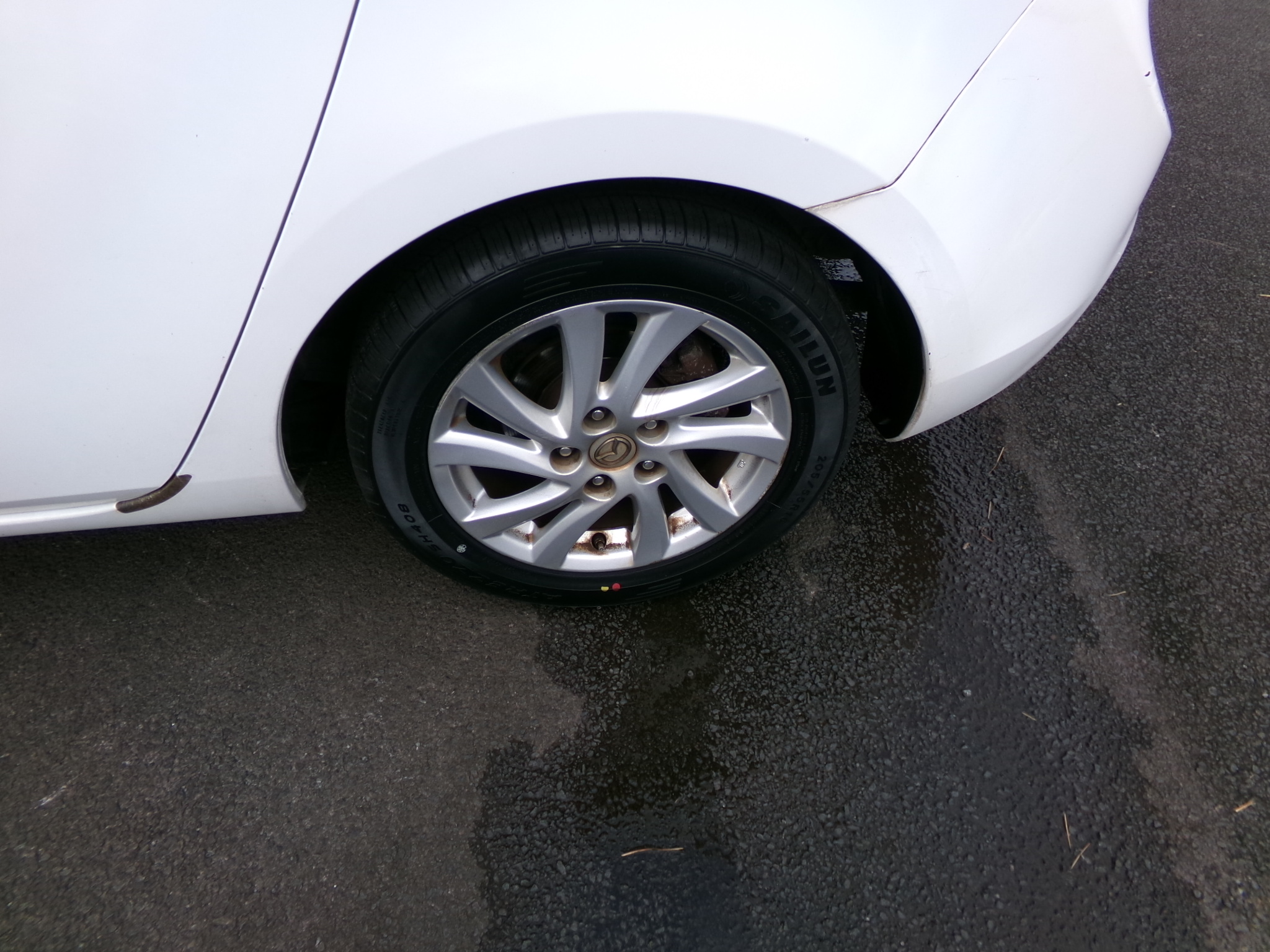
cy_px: 476
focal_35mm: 24
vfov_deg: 56.8
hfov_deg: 71.6
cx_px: 635
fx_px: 881
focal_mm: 4.3
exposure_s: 1/250
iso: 100
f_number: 3.7
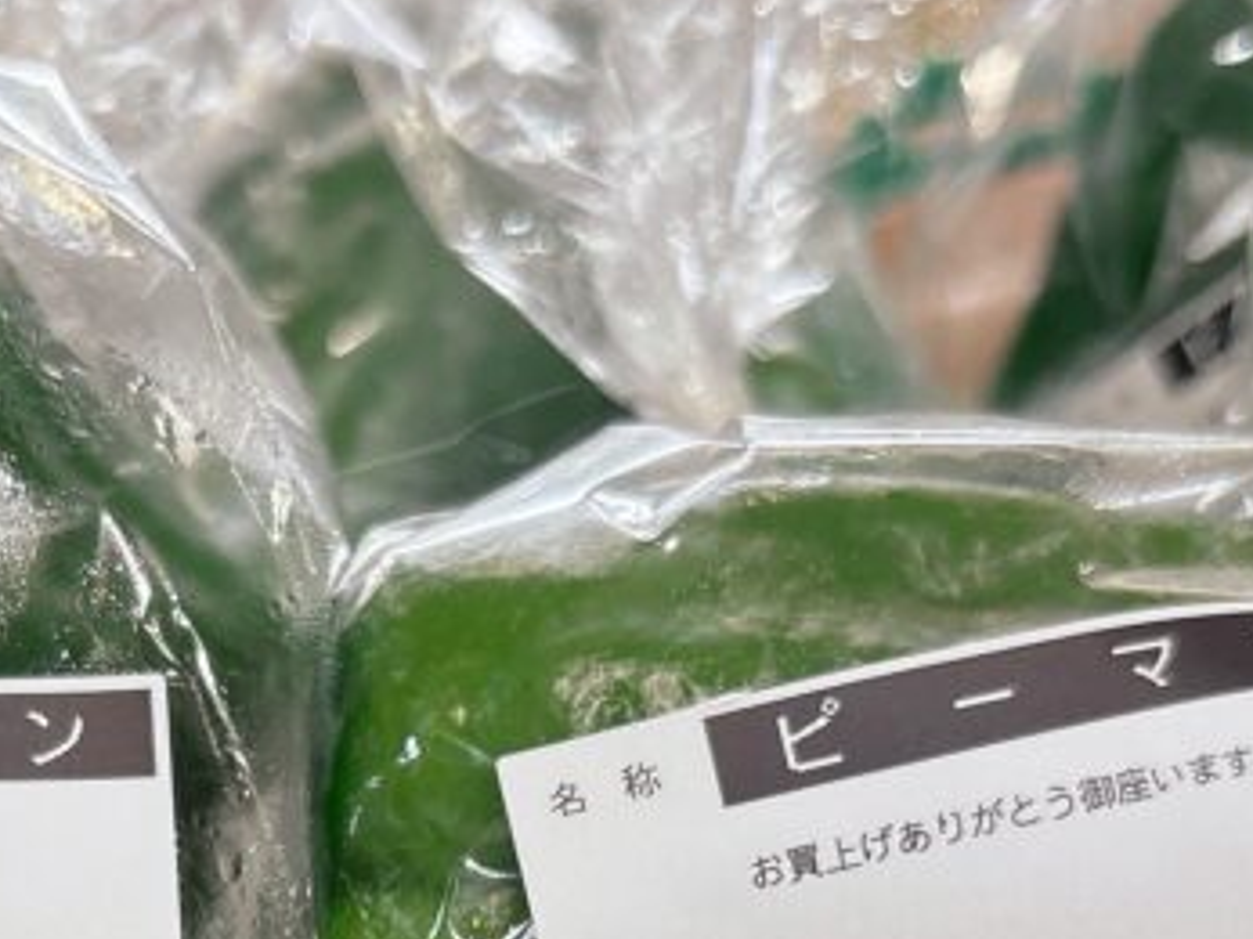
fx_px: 2605
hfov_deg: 26.8
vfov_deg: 18.9
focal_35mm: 72
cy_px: 1224
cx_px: 372
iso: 125
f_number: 1.6
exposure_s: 1/120
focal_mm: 5.96
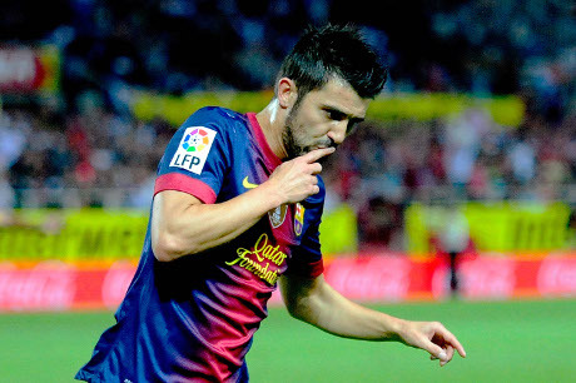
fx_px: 2158
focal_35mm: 135
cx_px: 288
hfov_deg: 15.2
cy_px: 192
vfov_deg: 10.1
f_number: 2.8
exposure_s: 1/1600
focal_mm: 135
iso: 4000
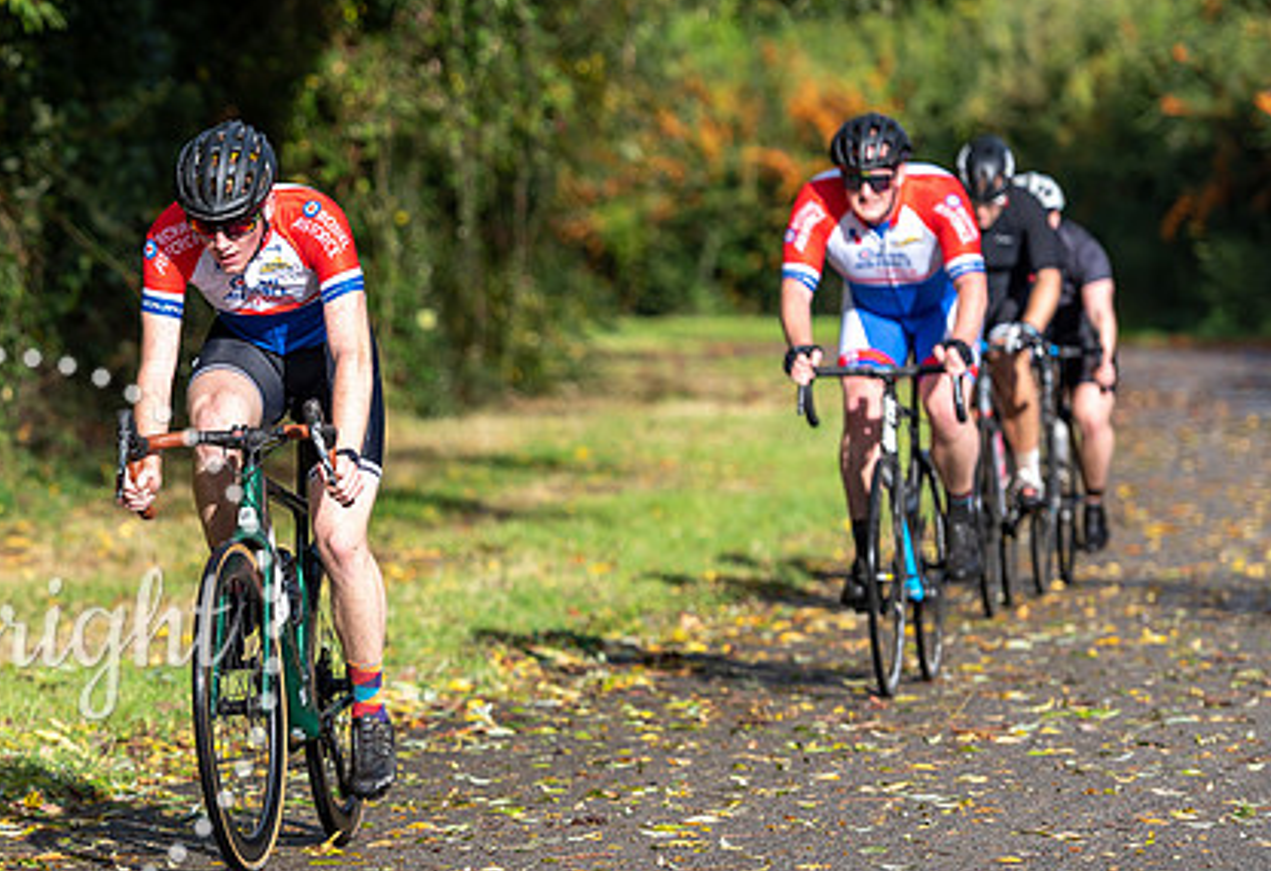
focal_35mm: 272
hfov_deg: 7.5
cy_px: 343
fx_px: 9685
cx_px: 267
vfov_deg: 5.1
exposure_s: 1/1600
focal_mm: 160
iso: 200
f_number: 3.5
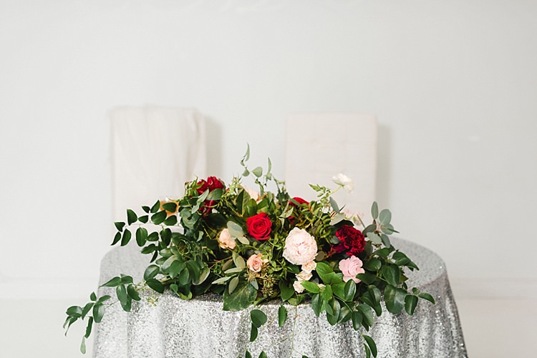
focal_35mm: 35
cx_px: 268
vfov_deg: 37.9
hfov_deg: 54.4
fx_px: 522
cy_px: 179
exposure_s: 1/125
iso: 250
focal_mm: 35
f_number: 2.2
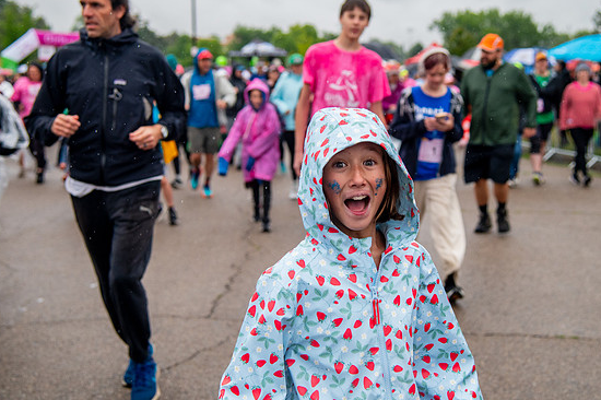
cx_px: 325
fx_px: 1018
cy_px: 176
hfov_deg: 32.9
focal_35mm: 61
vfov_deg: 22.2
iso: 1600
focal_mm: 50
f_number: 4
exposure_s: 1/1600
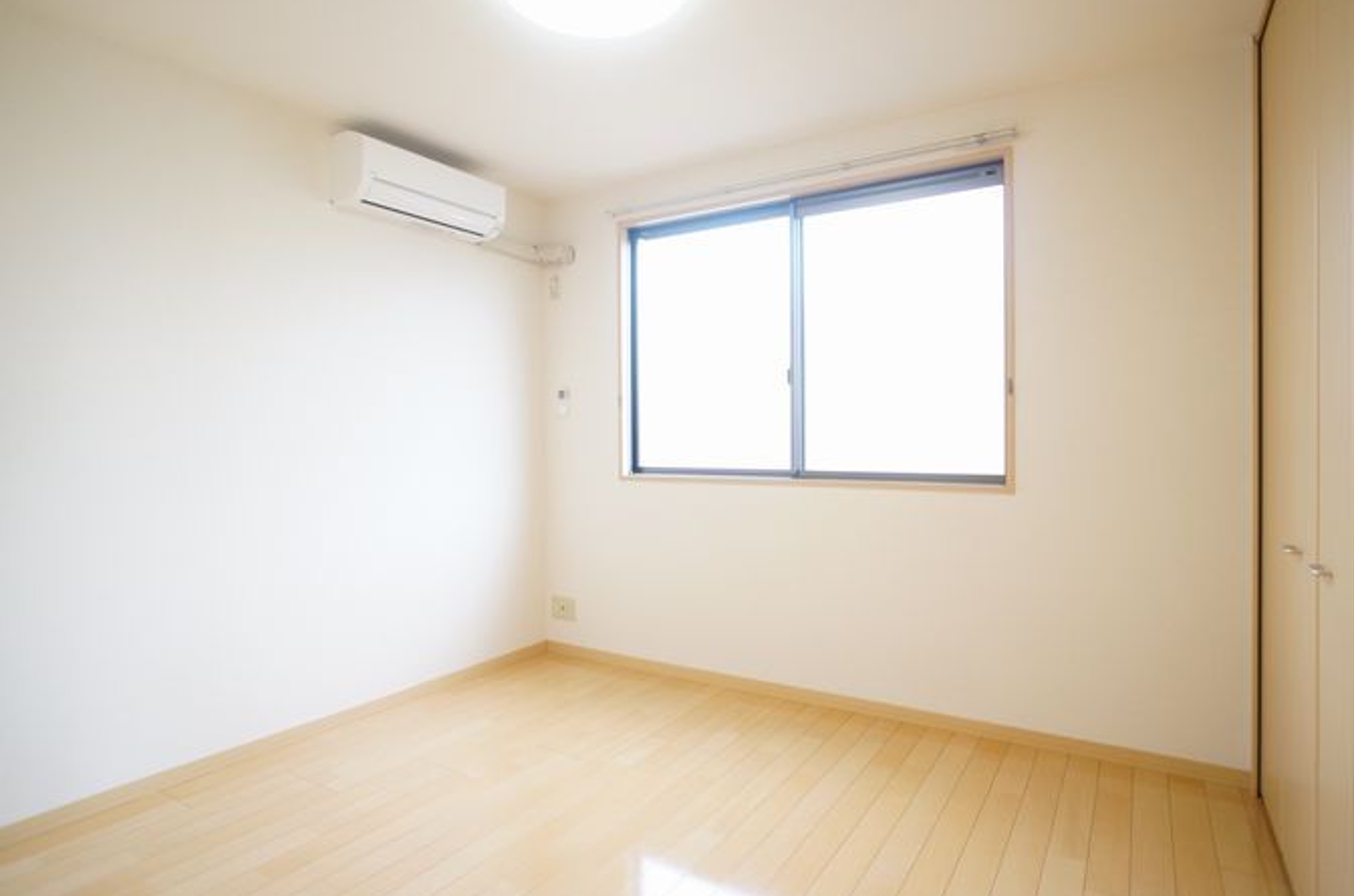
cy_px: 439
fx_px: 938
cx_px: 673
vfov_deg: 51.1
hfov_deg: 71.6
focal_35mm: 25
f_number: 3.2
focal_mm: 16
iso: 800
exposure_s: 1/200
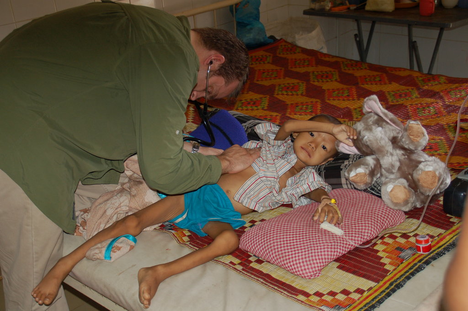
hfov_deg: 37.9
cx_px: 234
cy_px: 156
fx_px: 682
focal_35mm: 52
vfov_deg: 25.7
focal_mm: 35
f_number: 4.5
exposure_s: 1/60
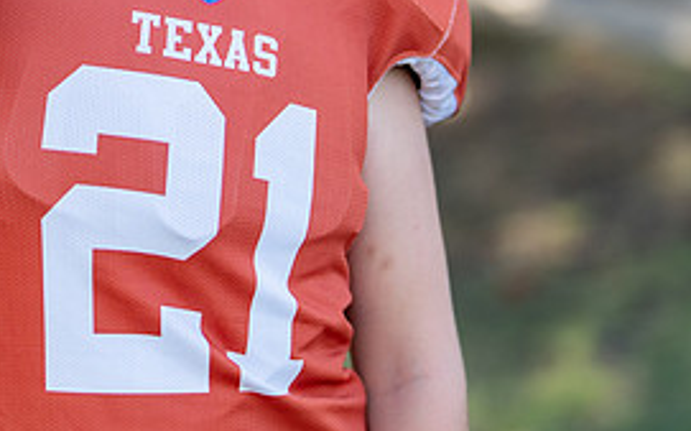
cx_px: 187
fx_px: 2541
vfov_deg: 9.6
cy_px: -34
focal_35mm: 135
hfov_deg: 15.4
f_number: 1.2
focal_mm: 50
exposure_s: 1/1250
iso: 100
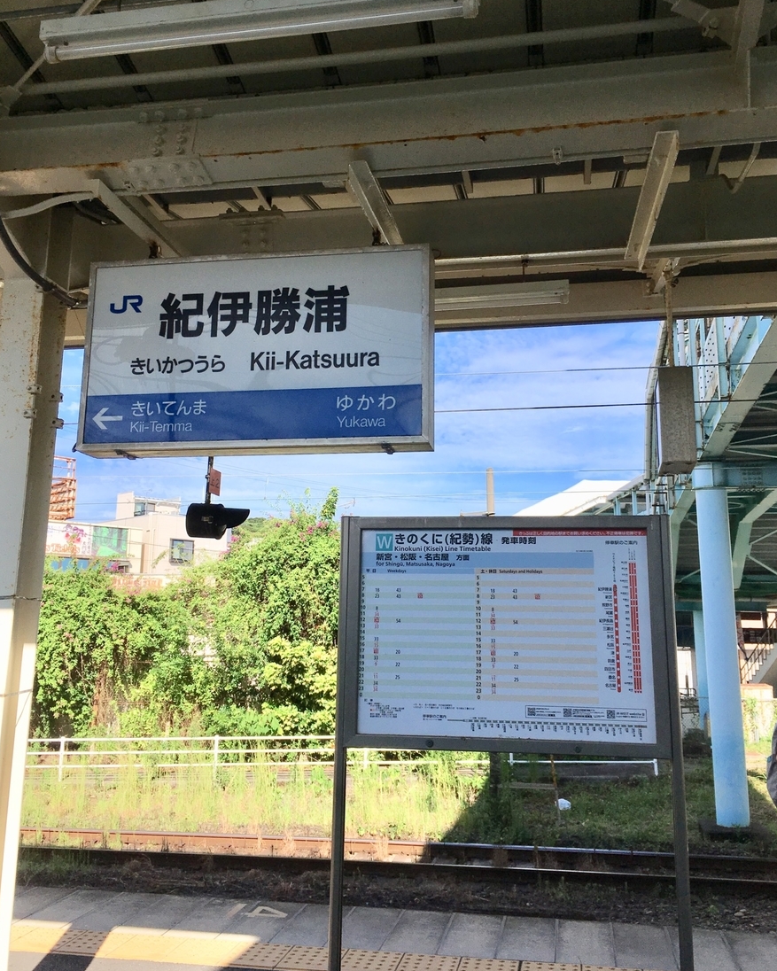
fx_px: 891
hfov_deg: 47.1
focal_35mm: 31
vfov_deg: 57.1
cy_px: 454
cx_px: 395
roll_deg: -0.7
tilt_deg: +10.5
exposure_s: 1/1538
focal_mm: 4.15
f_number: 2.2
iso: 25
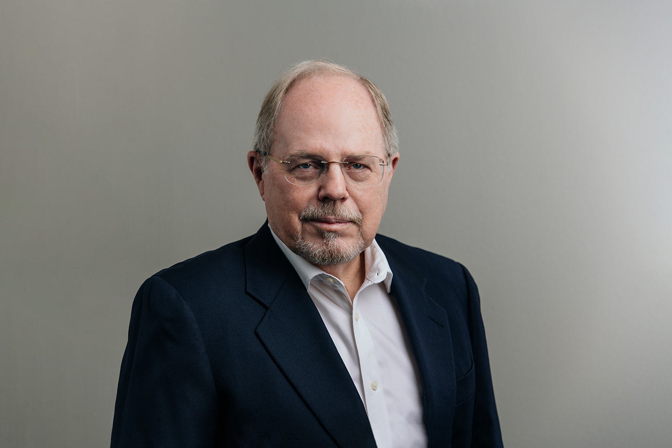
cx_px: 336
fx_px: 2707
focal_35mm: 145
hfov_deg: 14.2
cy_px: 224
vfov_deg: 9.5
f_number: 7.1
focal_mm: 145
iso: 64
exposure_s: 1/160
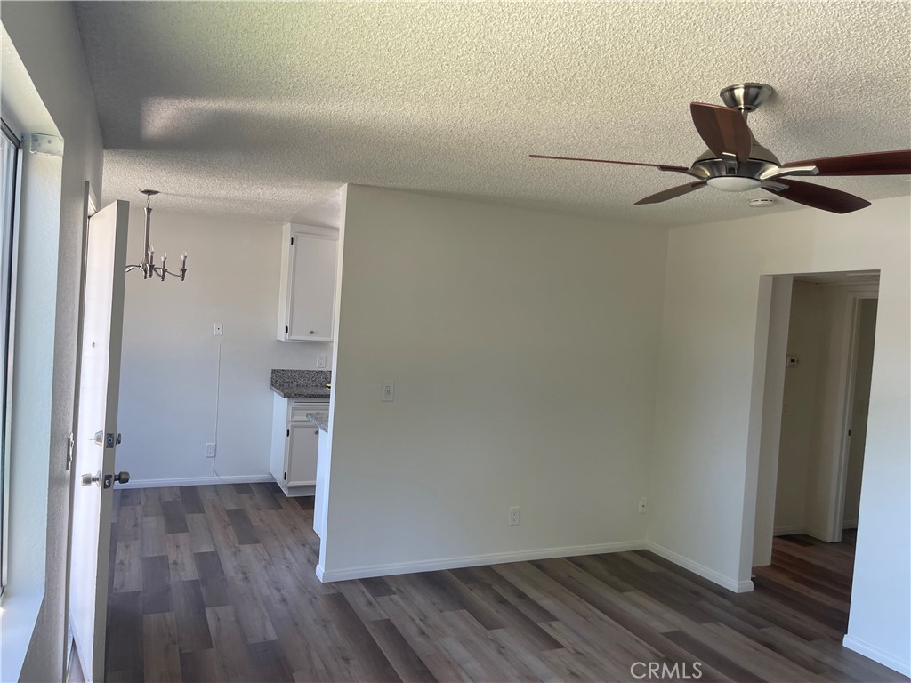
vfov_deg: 54.9
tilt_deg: -2.3
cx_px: 456
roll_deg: -3.9
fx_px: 658
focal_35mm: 25
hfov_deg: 69.4
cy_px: 342
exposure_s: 1/121
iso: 64
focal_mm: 5.1
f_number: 1.6
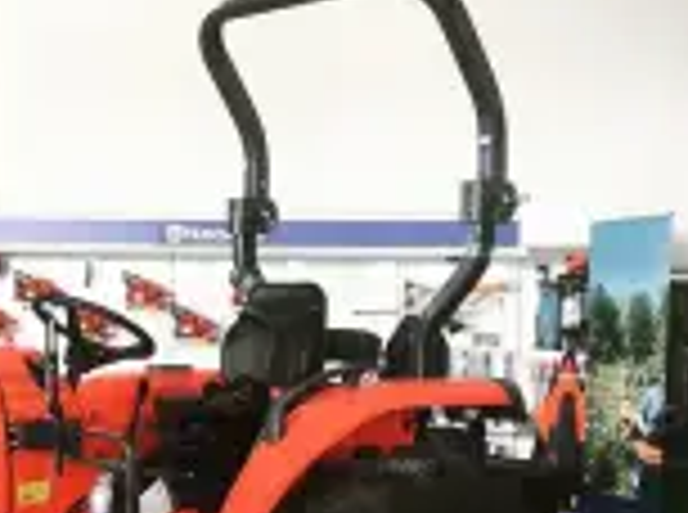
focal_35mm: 76
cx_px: 72
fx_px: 1507
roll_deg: -1.6
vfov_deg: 19.2
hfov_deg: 25.0
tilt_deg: -0.3
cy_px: 378
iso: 25
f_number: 2.2
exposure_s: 1/50
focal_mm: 4.15
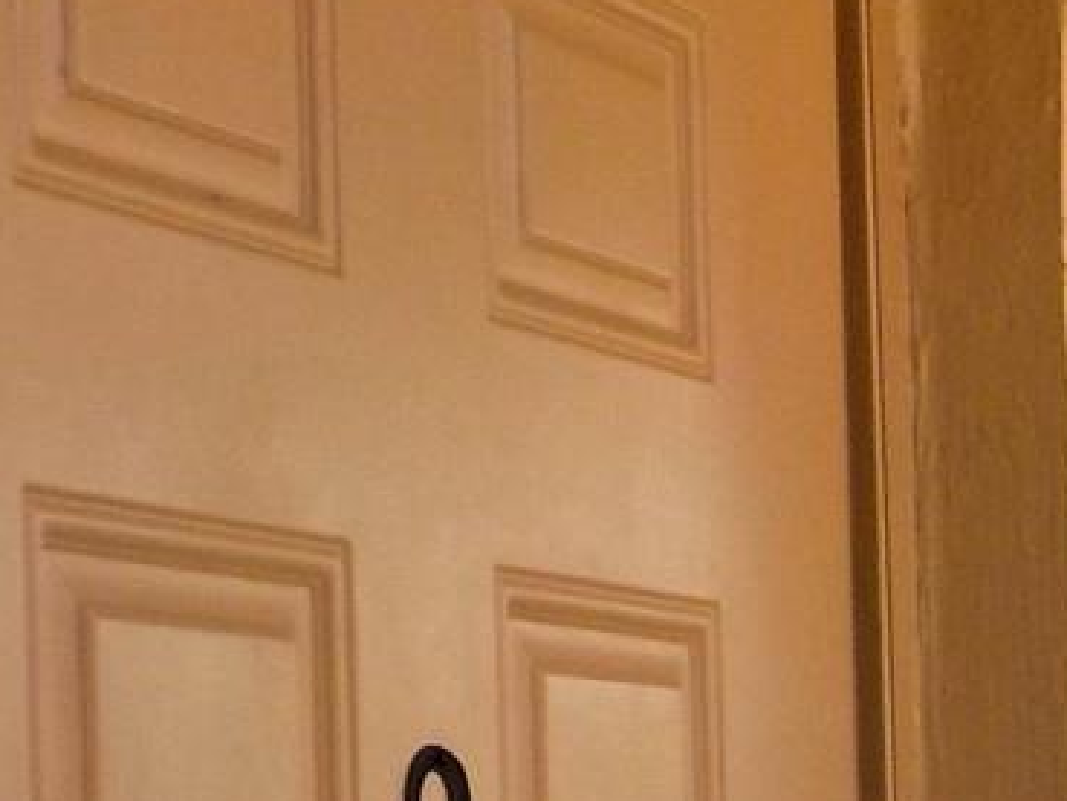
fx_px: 4008
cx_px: 1752
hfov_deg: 13.9
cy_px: 1142
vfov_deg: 11.0
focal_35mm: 130
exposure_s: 1/400
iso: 125
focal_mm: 4.1
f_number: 3.3
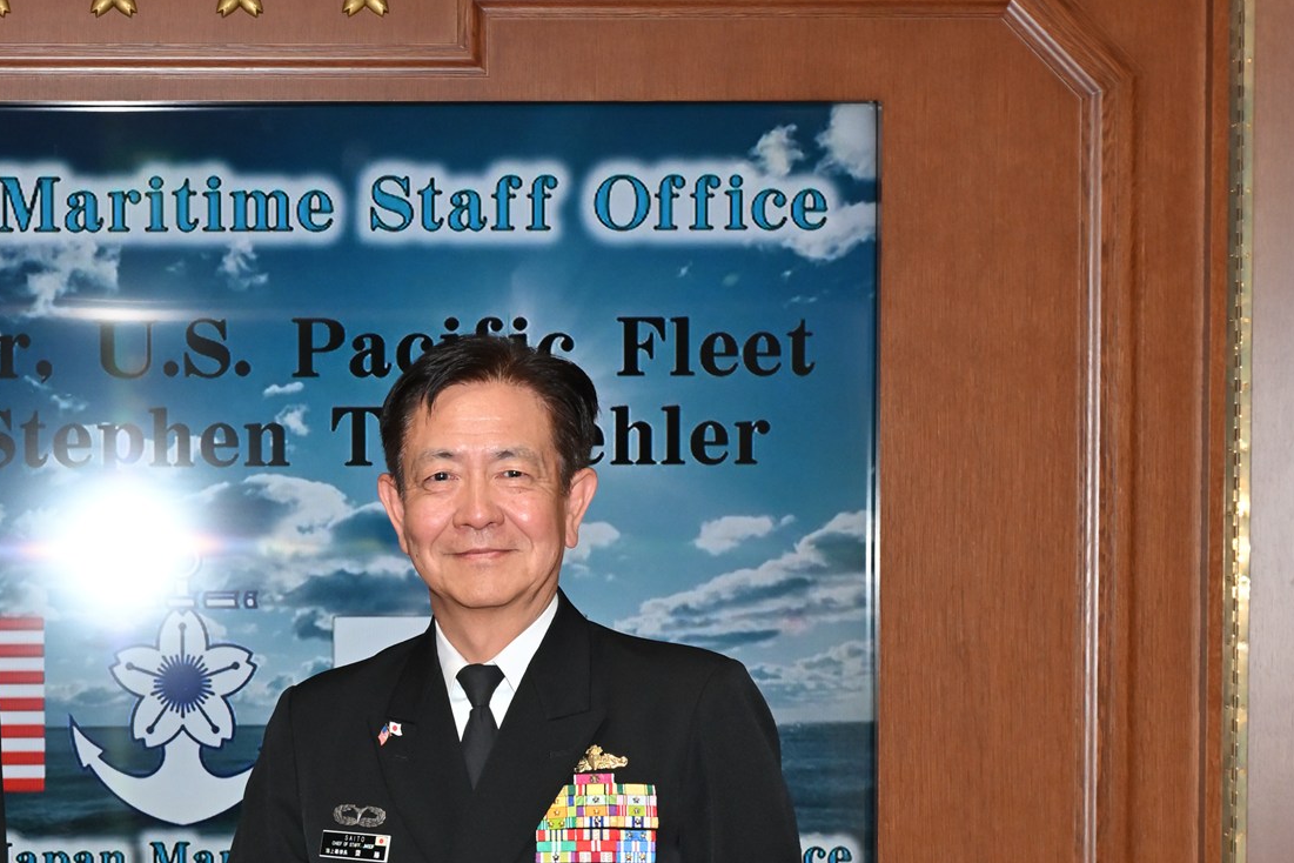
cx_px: 227
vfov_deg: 19.5
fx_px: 2480
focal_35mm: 69
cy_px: 697
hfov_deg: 28.5
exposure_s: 1/125
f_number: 8
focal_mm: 38
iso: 1600
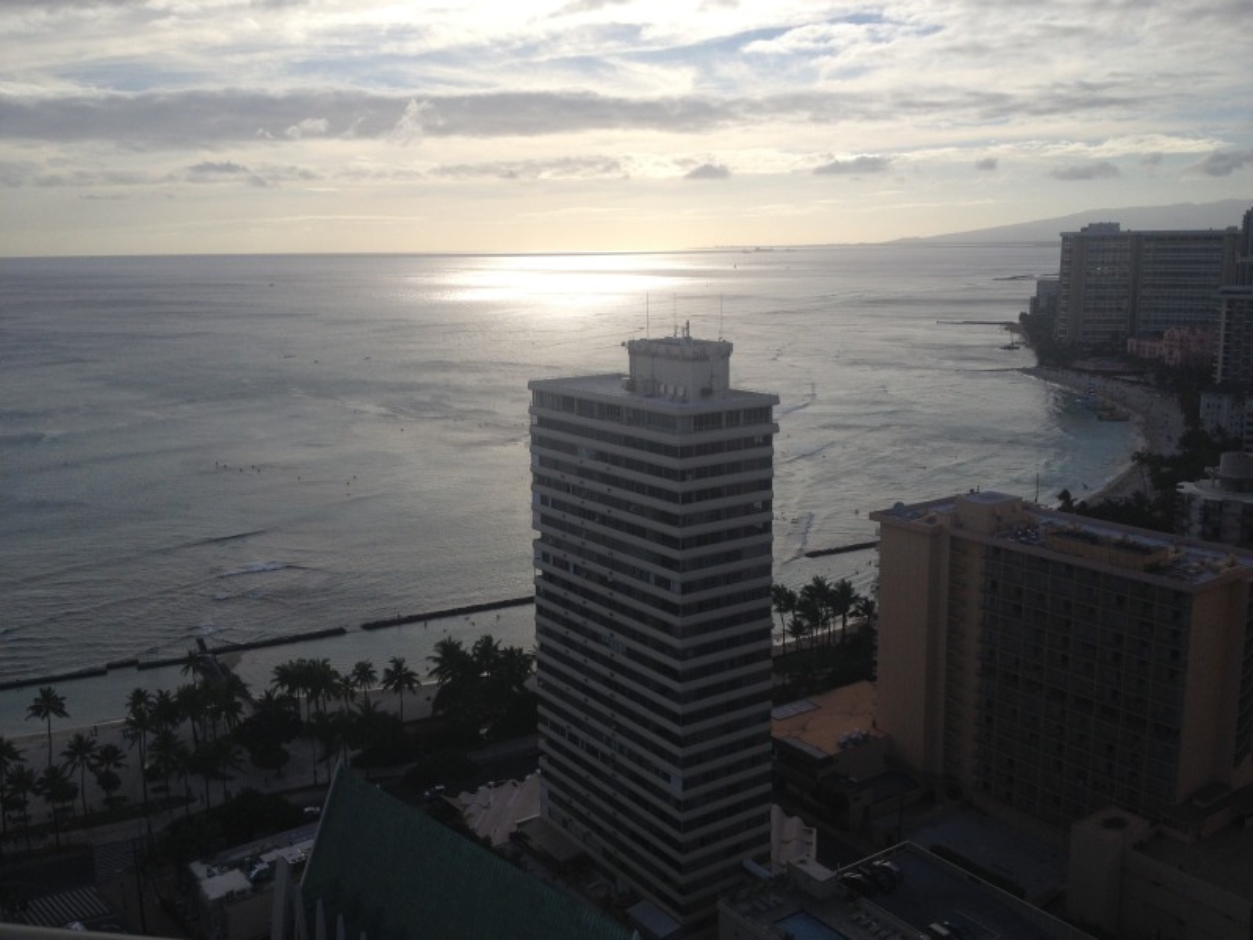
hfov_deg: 52.6
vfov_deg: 40.7
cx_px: 626
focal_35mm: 35
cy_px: 470
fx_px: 1267
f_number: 2.4
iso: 50
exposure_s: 1/3067
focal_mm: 4.28
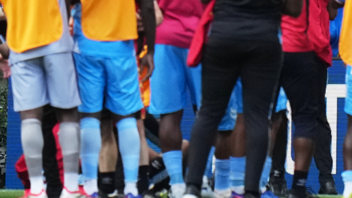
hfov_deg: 1.0
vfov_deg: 0.6
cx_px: 164
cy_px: -180
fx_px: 19893
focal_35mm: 2131
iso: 2000
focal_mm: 400
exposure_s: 1/2500
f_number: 4
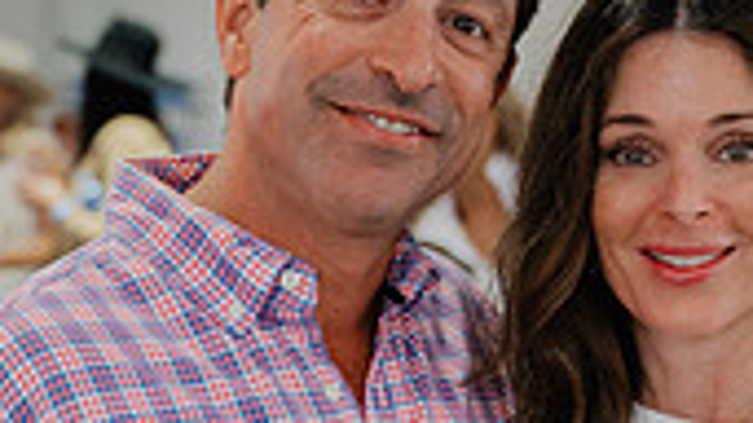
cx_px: 559
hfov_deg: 10.6
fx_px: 4051
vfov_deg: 6.0
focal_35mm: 203
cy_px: 452
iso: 1400
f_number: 4
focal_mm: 57
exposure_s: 1/160
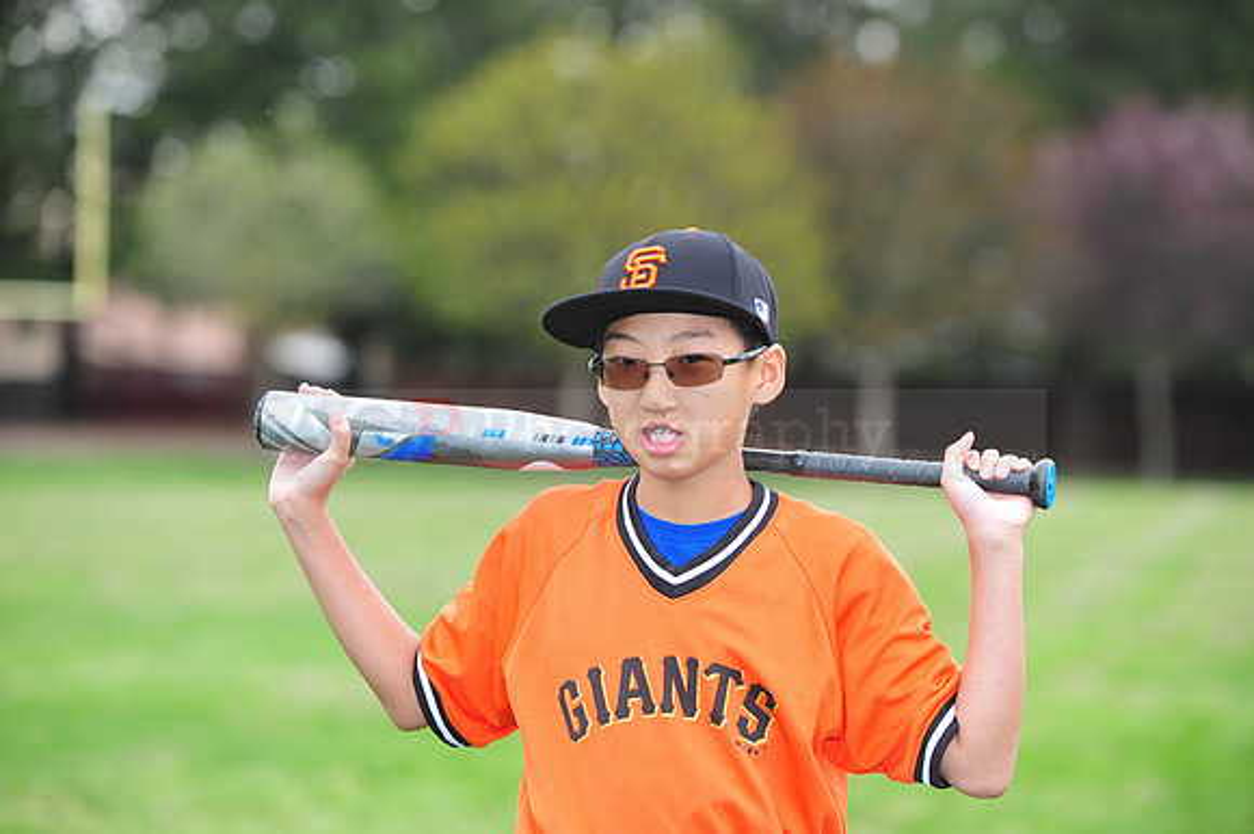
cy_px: 417
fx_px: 5744
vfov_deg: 8.3
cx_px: 627
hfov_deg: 12.5
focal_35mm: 165
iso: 400
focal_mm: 165
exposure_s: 1/250
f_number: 5
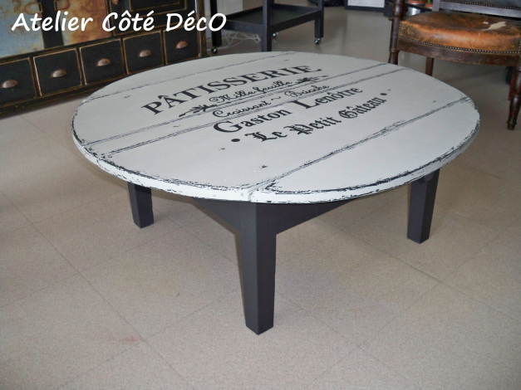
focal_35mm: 35
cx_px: 260
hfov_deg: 52.6
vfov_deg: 40.7
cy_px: 195
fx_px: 527
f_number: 3.1
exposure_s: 1/60
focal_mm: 6.3
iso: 200
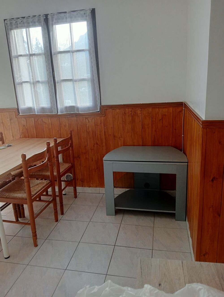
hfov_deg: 49.9
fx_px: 241
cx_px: 112
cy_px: 148
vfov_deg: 63.4
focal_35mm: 28
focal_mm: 4.04
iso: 283
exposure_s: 1/33.3
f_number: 1.8
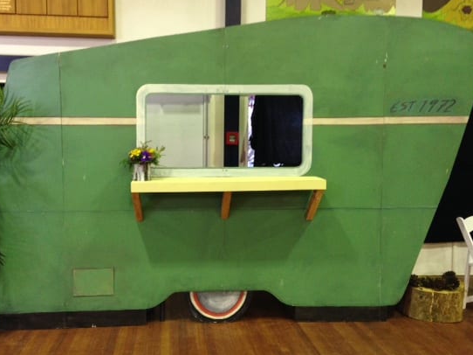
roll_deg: +0.8
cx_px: 202
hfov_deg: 47.7
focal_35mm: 39
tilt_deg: -4.5
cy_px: 175
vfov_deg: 36.8
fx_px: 533
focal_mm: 4.12
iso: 160
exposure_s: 1/20
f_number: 2.4
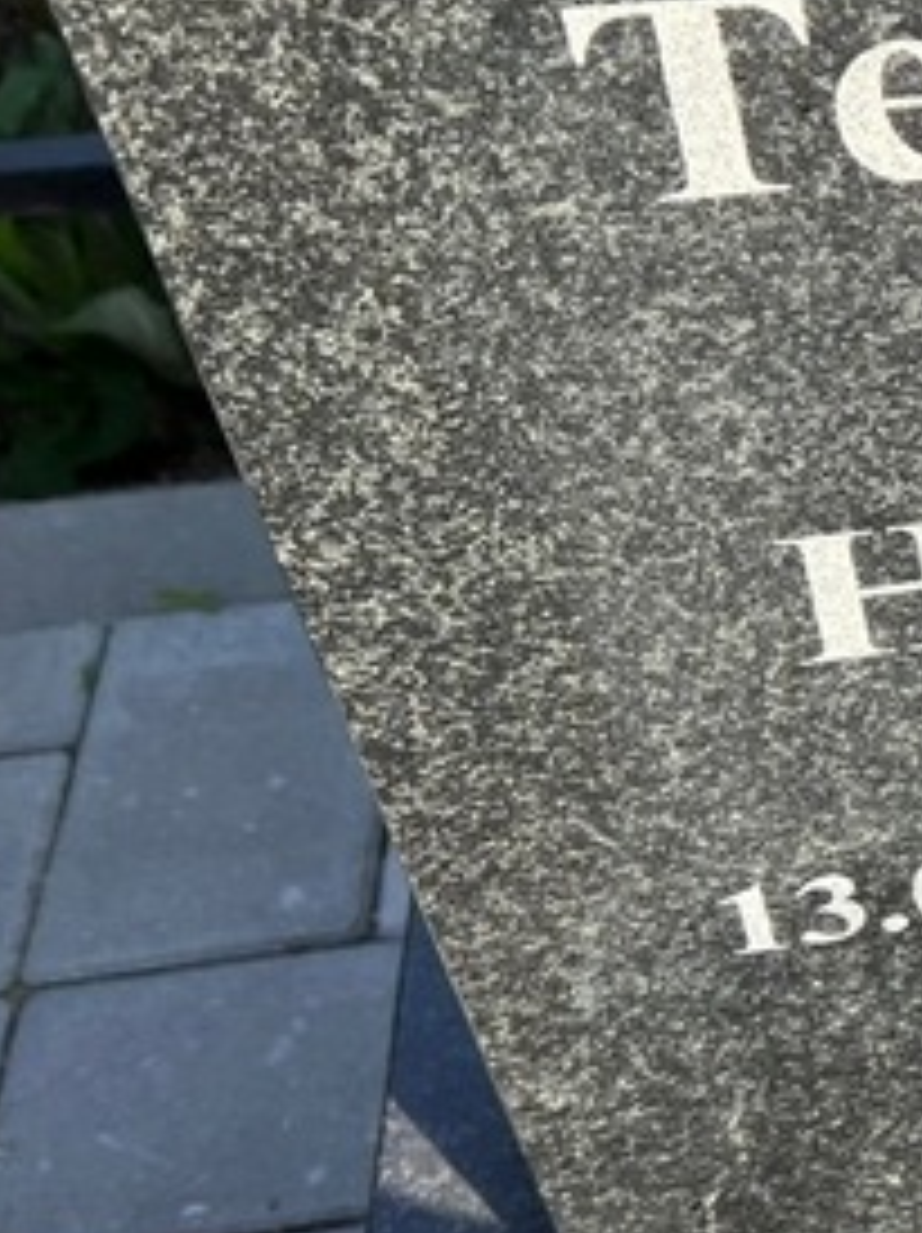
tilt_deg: -40.8
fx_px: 2703
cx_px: 1642
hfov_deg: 16.4
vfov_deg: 25.5
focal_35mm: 76
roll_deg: -1.9
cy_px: 400
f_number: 1.5
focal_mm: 5.7
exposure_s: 1/1412
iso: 50
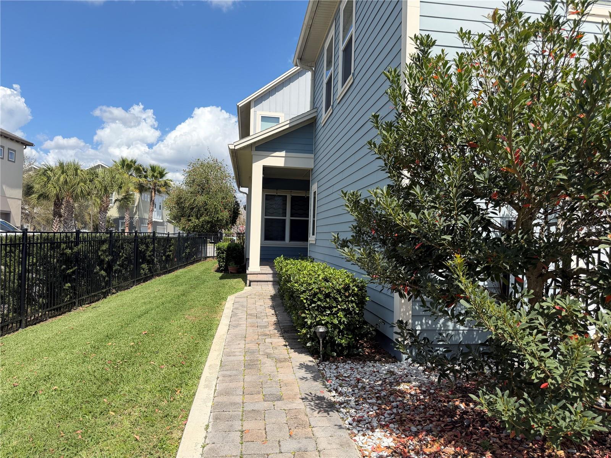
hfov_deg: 71.6
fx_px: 424
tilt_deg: +0.8
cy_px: 229
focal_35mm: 24
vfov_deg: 56.8
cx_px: 306
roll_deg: -1.0
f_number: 1.78
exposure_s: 1/4167
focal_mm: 6.76
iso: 100
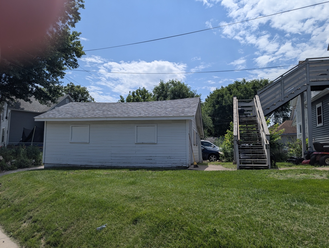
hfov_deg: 71.5
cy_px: 124
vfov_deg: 56.9
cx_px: 164
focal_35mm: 24
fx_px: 228
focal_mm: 6.9
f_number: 1.68
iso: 21
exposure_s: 1/2370
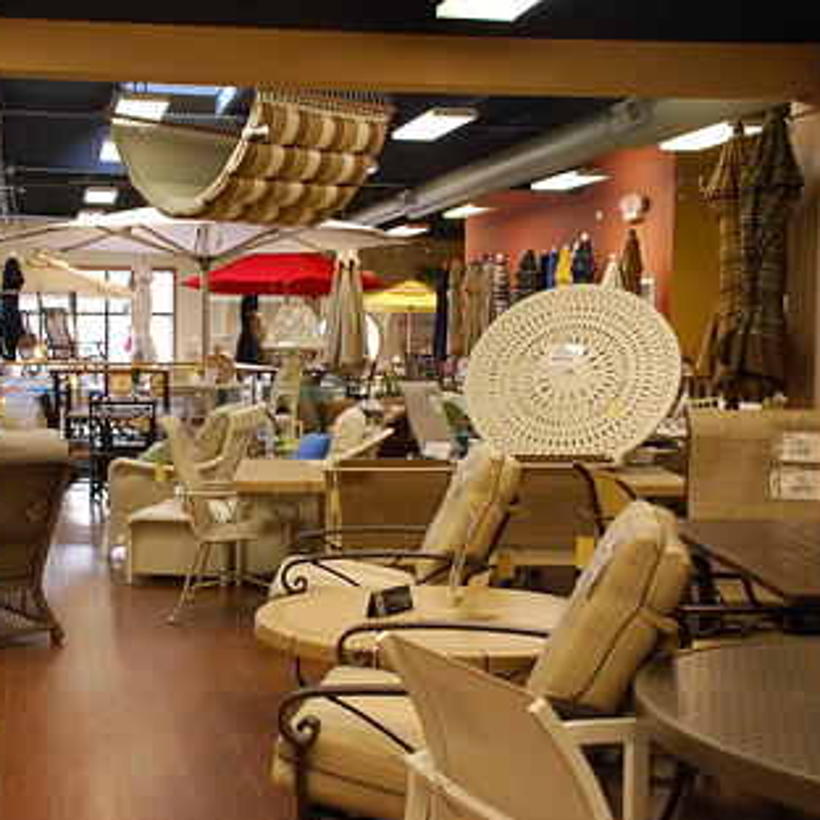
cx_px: 244
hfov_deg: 33.6
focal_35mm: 50
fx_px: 1340
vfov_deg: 34.0
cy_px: 411
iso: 360
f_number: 4
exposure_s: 1/30
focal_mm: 26
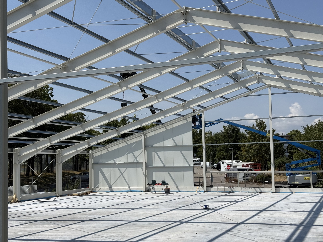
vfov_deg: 30.3
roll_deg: +0.9
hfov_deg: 39.7
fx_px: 448
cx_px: 162
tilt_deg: +5.5
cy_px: 121
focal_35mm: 48
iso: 80
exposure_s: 1/9901
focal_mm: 6.76
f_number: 1.78
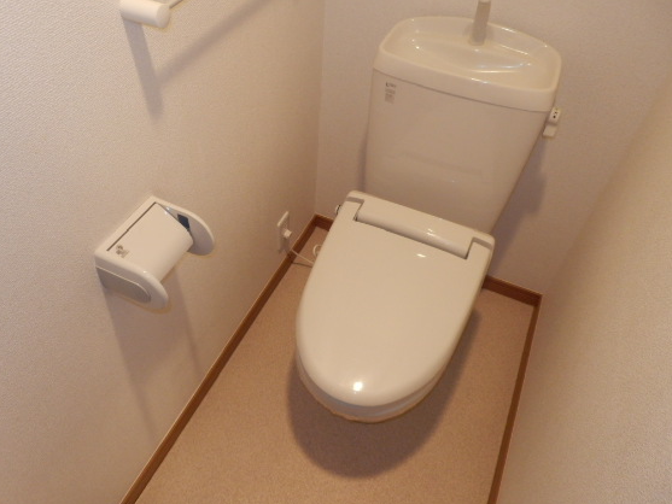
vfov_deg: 45.4
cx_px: 298
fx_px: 602
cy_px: 230
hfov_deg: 58.2
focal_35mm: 31
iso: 500
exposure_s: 1/30
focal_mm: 4.8
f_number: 3.3
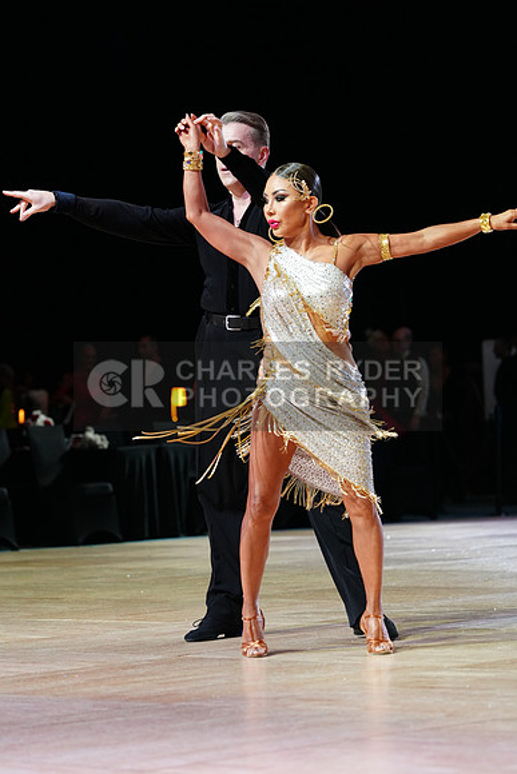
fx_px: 2712
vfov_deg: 16.3
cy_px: 387
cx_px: 258
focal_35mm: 126
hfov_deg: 10.9
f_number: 4
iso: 2500
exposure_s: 1/320
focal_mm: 126
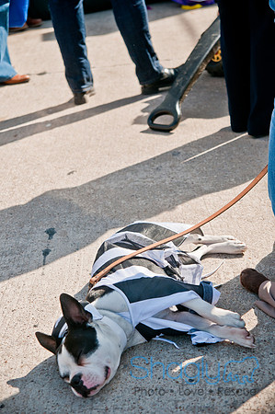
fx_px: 861
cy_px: 207
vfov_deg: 27.0
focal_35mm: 75
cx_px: 138
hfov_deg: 18.1
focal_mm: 50
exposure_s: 1/1600
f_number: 3.5
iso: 200
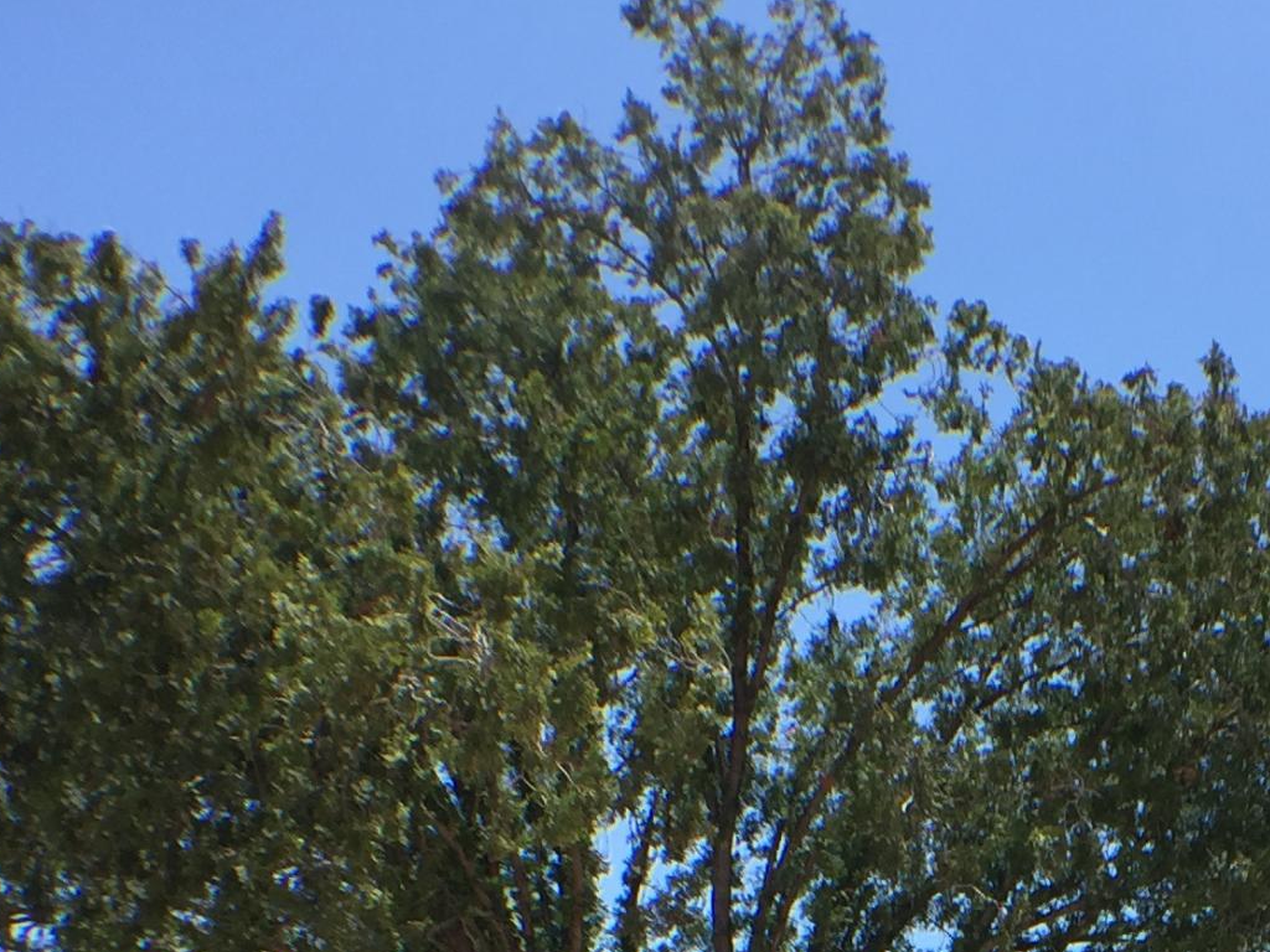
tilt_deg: +0.4
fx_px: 3119
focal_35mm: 85
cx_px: 1246
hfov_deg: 22.2
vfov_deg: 16.1
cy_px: 1372
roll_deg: -1.2
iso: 32
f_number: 2.2
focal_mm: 4.15
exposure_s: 1/1041
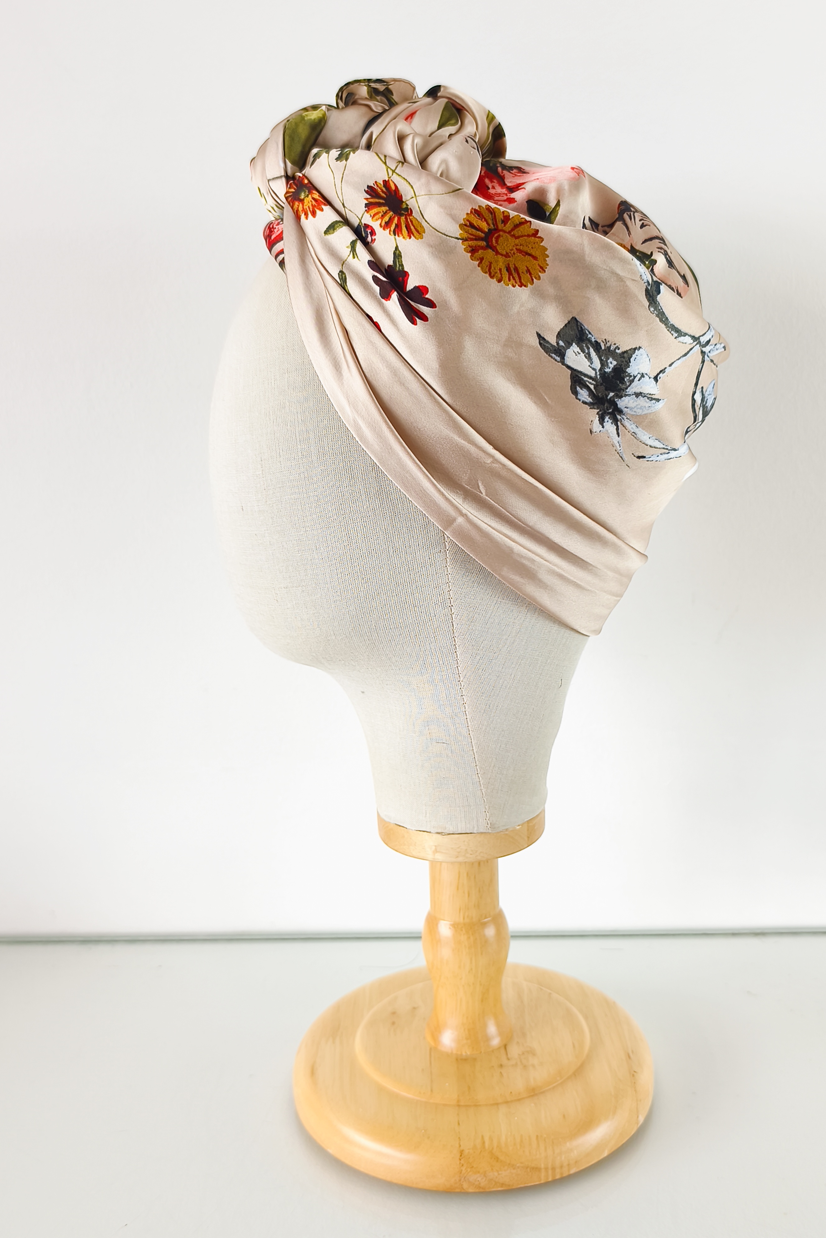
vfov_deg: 55.8
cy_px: 619
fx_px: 1170
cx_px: 465
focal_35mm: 34
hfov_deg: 38.8
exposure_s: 1/80
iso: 50
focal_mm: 6.14
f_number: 1.65
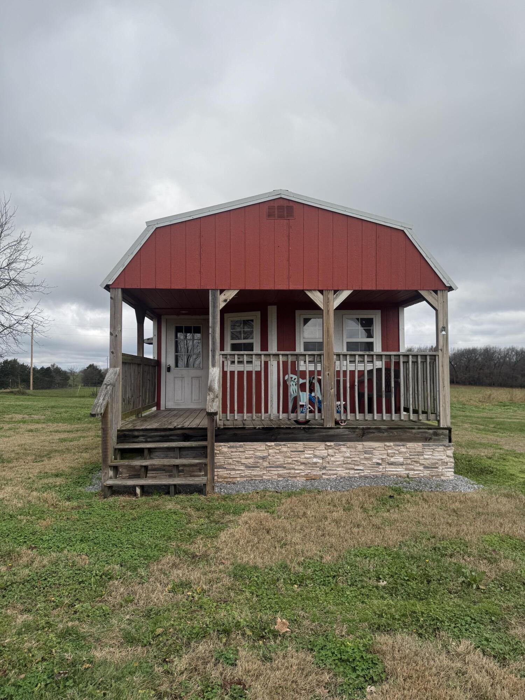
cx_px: 262
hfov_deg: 56.8
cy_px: 350
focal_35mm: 24
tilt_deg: +3.8
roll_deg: +0.0
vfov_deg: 71.6
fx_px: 485
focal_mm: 6.76
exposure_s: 1/2331
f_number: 1.78
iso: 80
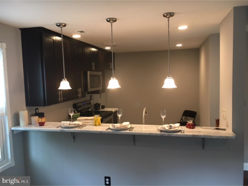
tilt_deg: -4.0
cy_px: 93
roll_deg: +0.5
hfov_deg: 61.7
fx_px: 208
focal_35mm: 29
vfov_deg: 48.2
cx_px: 124
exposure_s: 1/30
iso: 100
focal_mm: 4.15
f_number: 2.2
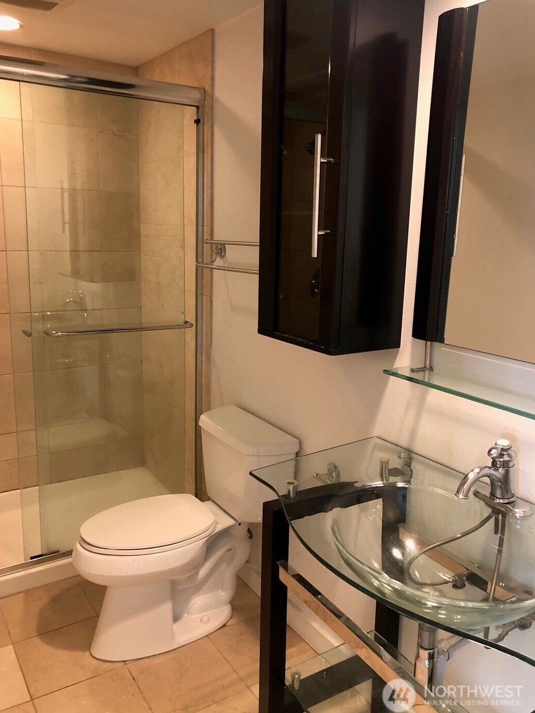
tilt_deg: -9.2
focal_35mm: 29
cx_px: 262
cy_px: 350
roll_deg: -0.4
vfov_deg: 61.6
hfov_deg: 48.2
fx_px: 597
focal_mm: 4
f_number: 1.8
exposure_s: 1/15
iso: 64
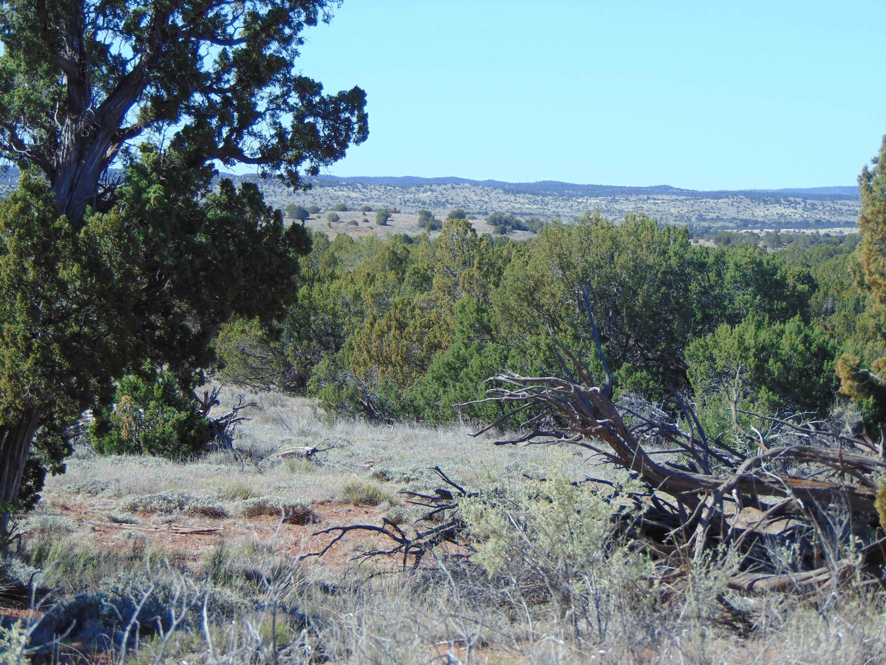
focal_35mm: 164
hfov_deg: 12.0
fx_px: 4198
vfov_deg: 9.1
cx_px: 443
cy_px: 332
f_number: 4
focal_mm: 29.5
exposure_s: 1/400
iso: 80
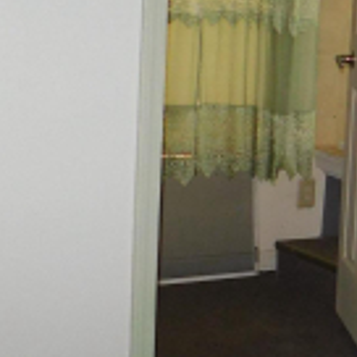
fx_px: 1167
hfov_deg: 14.8
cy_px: 163
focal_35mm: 100
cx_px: 671
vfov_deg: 17.4
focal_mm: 4
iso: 200
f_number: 3
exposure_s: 1/30
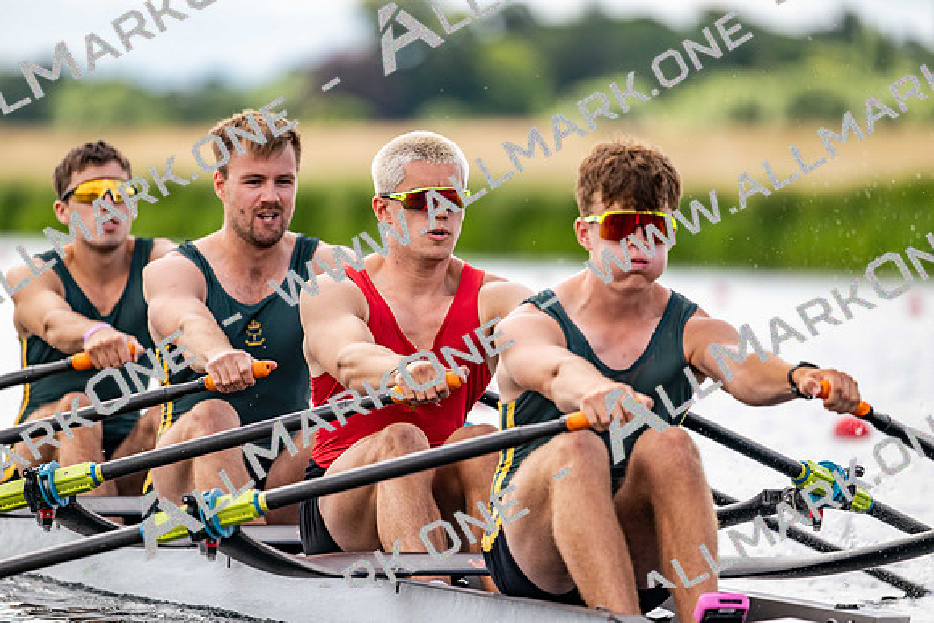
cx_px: 467
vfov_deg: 3.4
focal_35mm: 400
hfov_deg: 5.2
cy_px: 312
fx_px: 10380
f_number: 4.5
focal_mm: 400
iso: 560
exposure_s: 1/2500
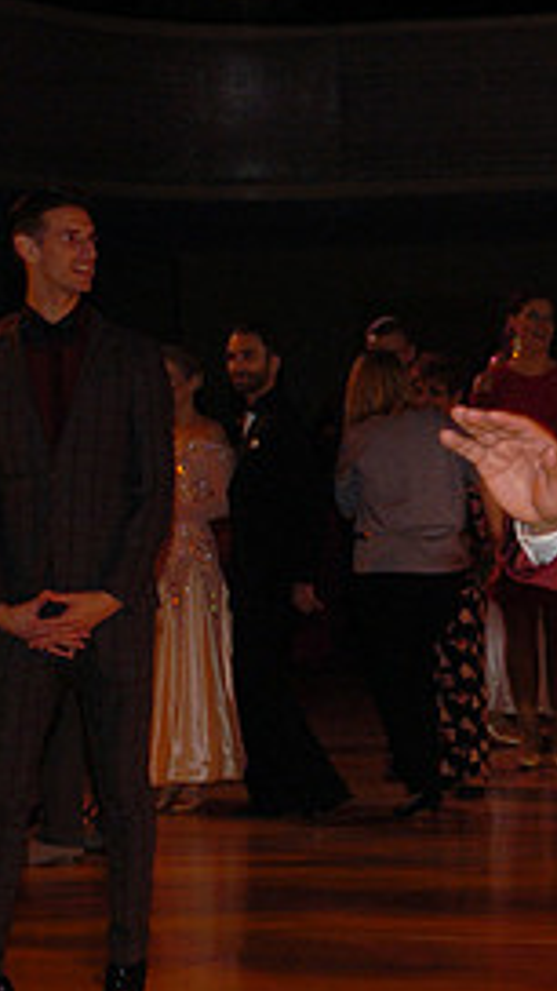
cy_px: 561
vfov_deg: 18.3
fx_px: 3075
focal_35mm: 117
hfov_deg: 9.8
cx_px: 983
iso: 250
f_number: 5.6
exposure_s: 1/125
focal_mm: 35
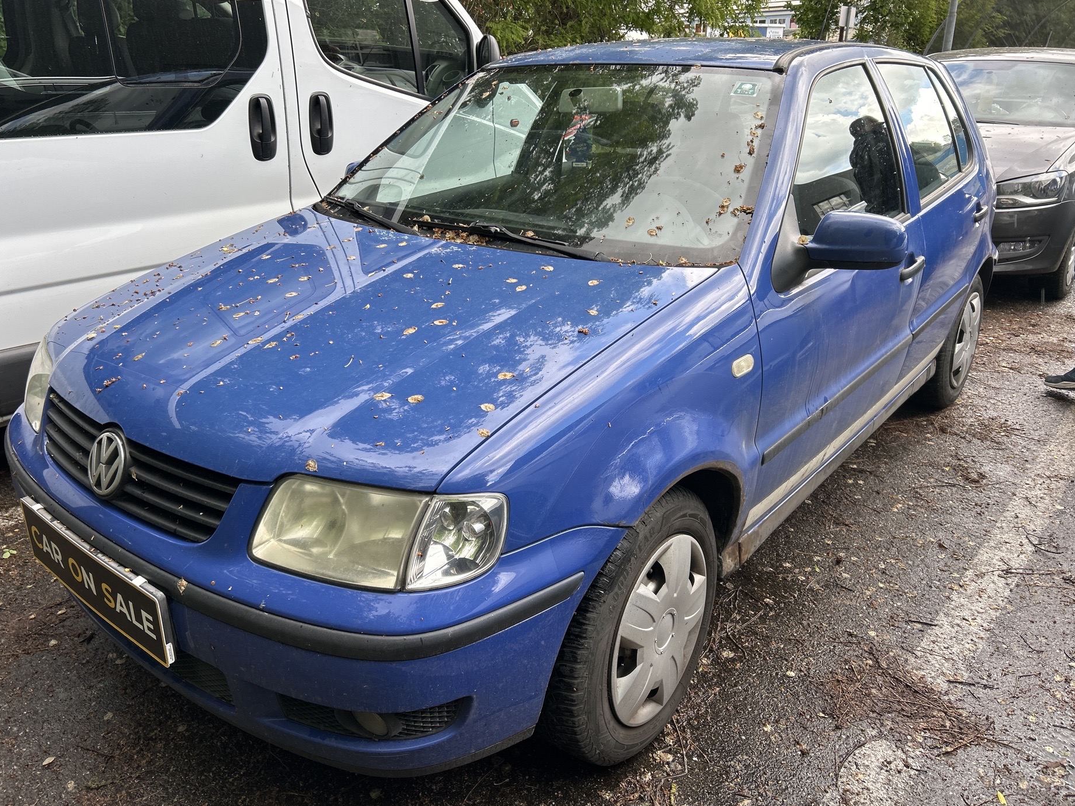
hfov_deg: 65.3
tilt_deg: -21.3
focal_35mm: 27
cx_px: 517
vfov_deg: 51.4
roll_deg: +1.4
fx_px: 839
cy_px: 391
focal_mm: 5.7
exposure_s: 1/336
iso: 50
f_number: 1.5
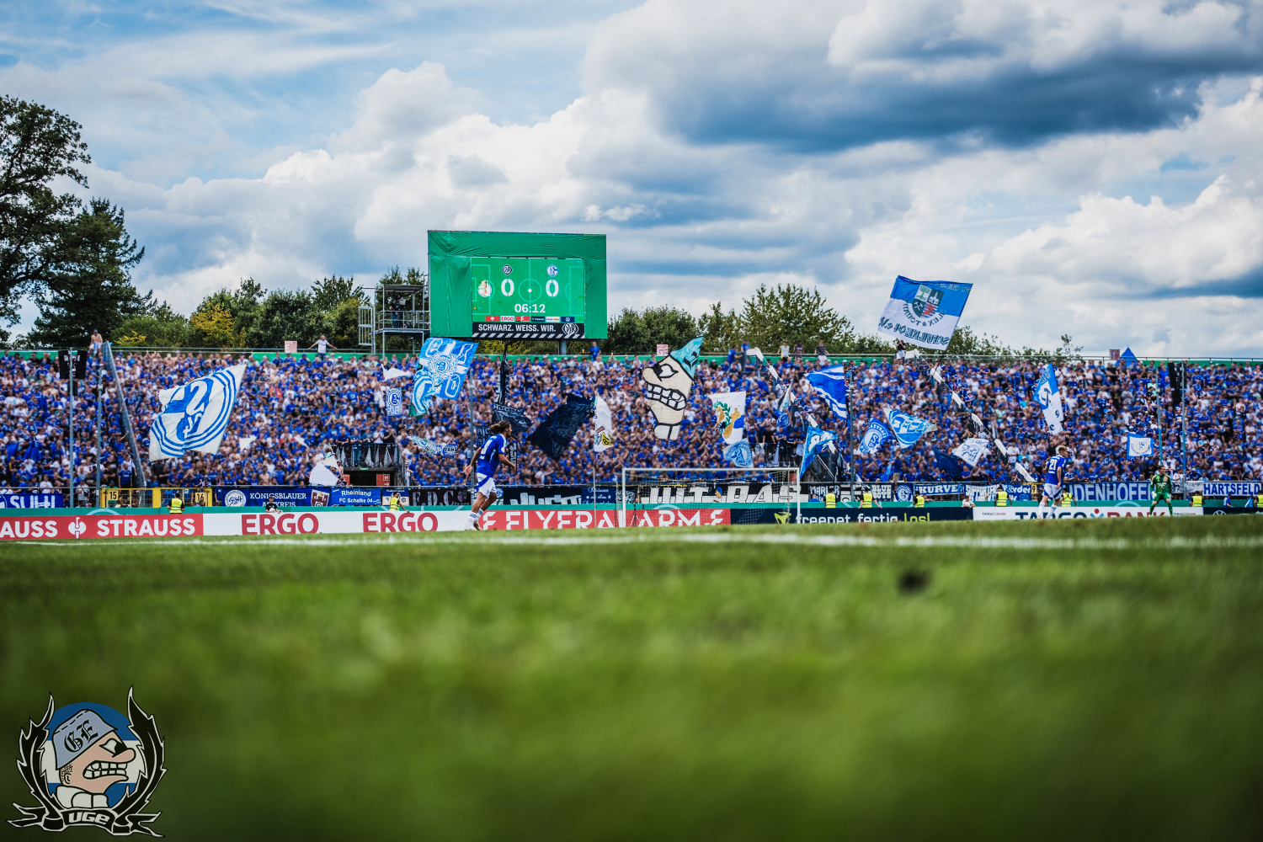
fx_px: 2631
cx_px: 632
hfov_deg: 27.0
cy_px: 421
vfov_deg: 18.2
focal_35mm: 75
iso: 250
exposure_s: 1/1600
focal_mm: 50
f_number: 2.8
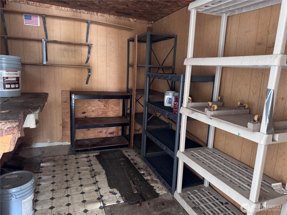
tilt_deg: -10.0
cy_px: 108
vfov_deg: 56.8
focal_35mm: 24
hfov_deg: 71.6
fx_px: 199
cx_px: 144
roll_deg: -2.9
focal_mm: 6.76
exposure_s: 1/37
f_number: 1.78
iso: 1000
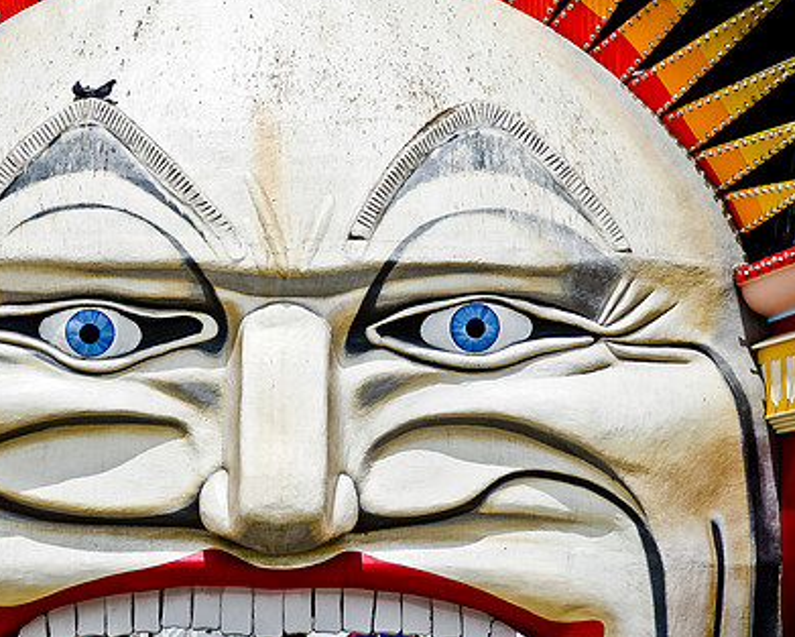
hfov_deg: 16.7
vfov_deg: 13.4
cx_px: 283
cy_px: 311
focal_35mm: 115
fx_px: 2699
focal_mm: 55
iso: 100
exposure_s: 1/2500
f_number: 2.8
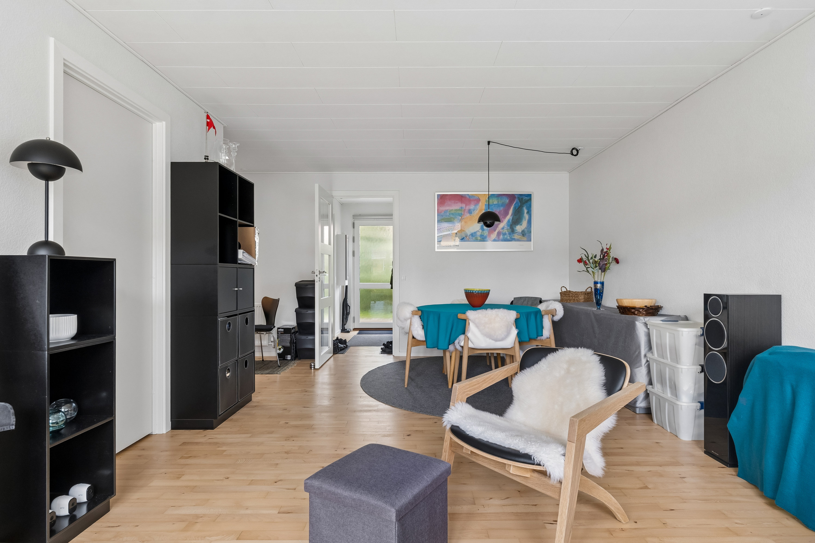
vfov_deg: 61.3
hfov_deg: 83.3
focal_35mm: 20
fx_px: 458
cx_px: 408
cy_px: 272
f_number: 8
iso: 200
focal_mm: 13.5
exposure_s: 1/20
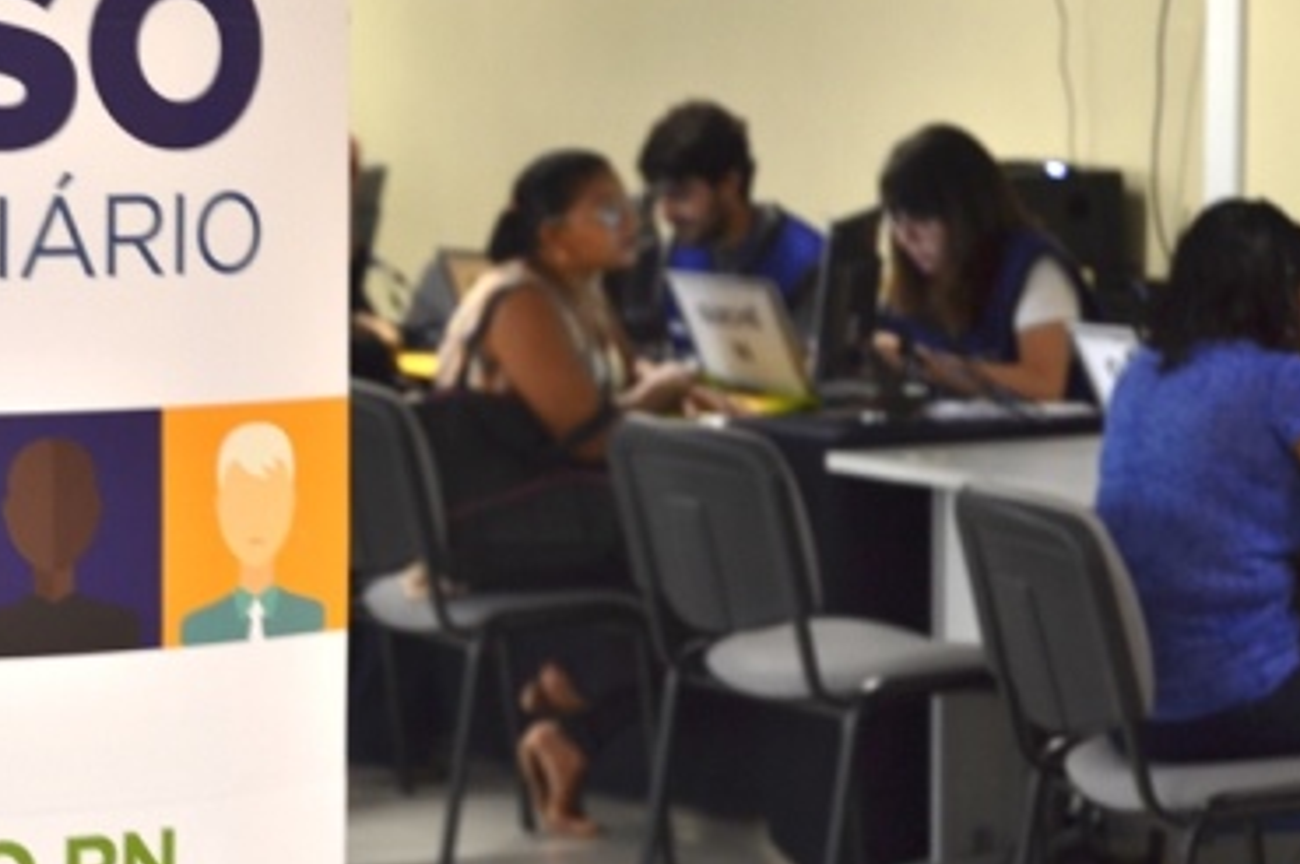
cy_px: 323
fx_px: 5154
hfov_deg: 14.3
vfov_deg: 9.6
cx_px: 372
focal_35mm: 143
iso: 100
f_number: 5.6
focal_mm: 55
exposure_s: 1/10
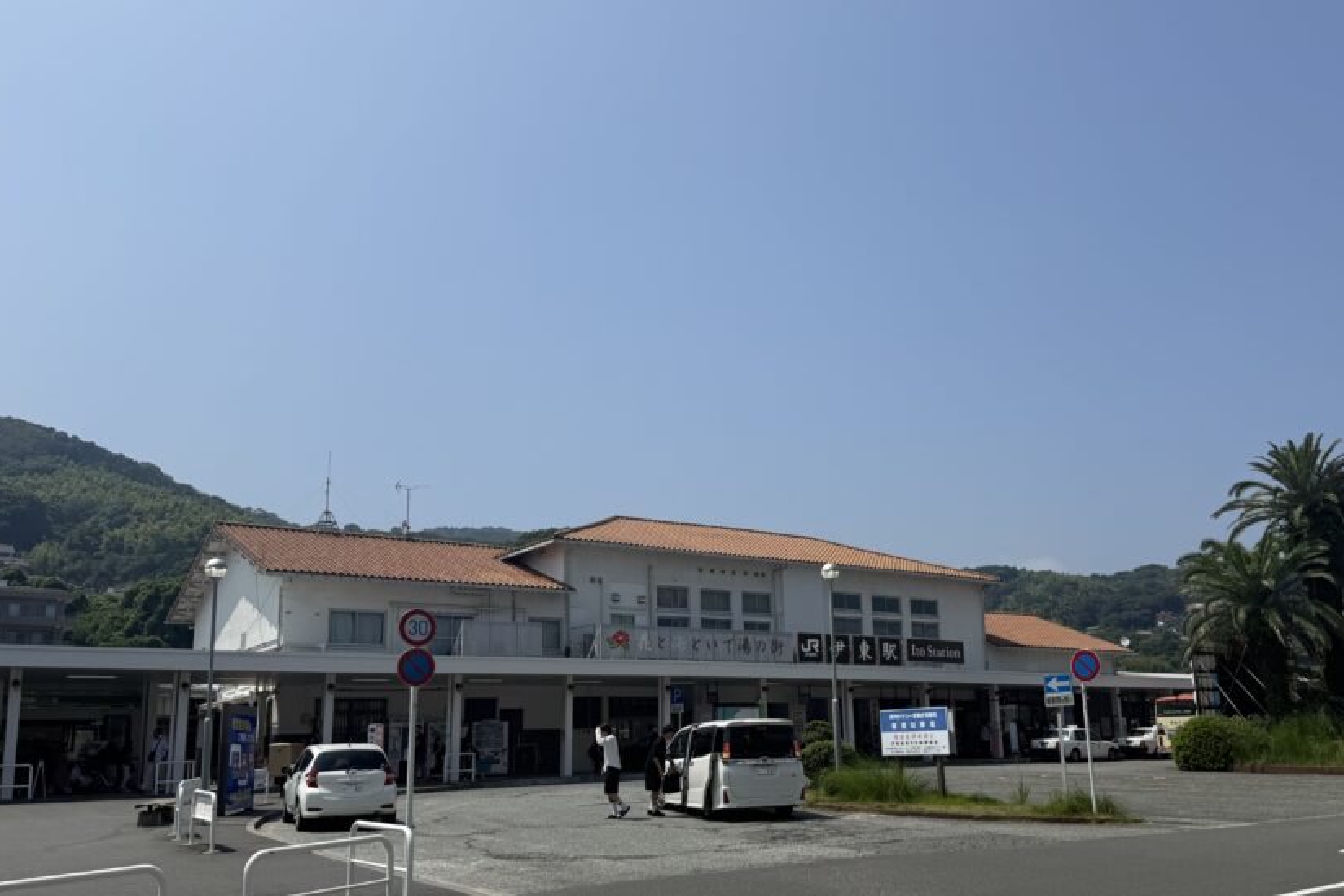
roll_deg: +1.7
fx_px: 1157
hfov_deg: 60.1
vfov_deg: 42.2
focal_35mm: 31
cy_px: 516
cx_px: 749
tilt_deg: +11.2
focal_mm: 6.76
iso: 80
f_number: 1.78
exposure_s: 1/8130
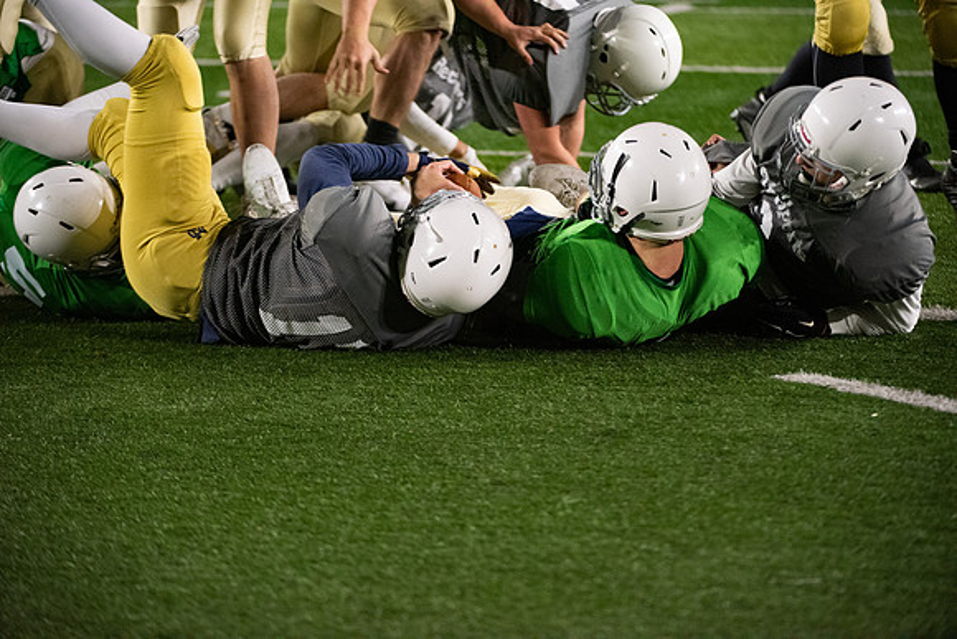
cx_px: 478
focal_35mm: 200
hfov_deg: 10.3
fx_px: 5318
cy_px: 320
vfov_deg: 6.9
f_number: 4
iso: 6400
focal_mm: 200
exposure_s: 1/500
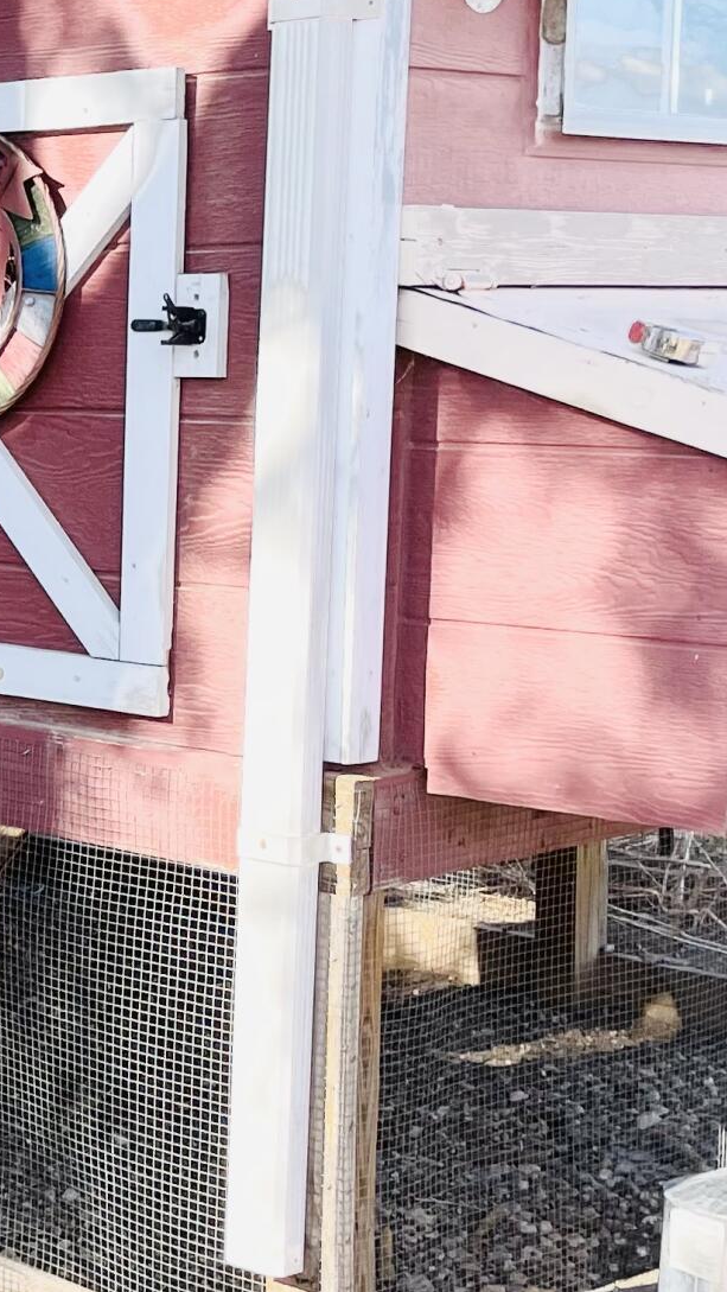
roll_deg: +0.6
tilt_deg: -5.8
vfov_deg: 27.2
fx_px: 2672
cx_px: -530
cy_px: 636
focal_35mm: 78
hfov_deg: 14.0
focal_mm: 4.2
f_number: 1.6
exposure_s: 1/997
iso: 32
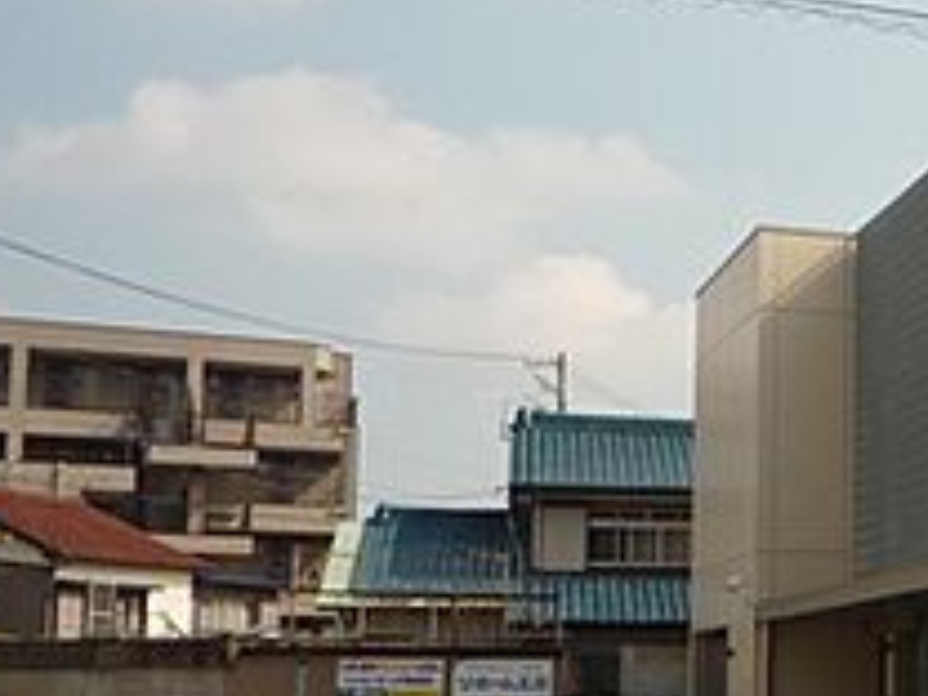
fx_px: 1930
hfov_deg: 23.2
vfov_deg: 20.3
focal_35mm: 72
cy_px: 486
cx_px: 1276
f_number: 4.5
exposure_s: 1/800
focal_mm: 4.4
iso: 100
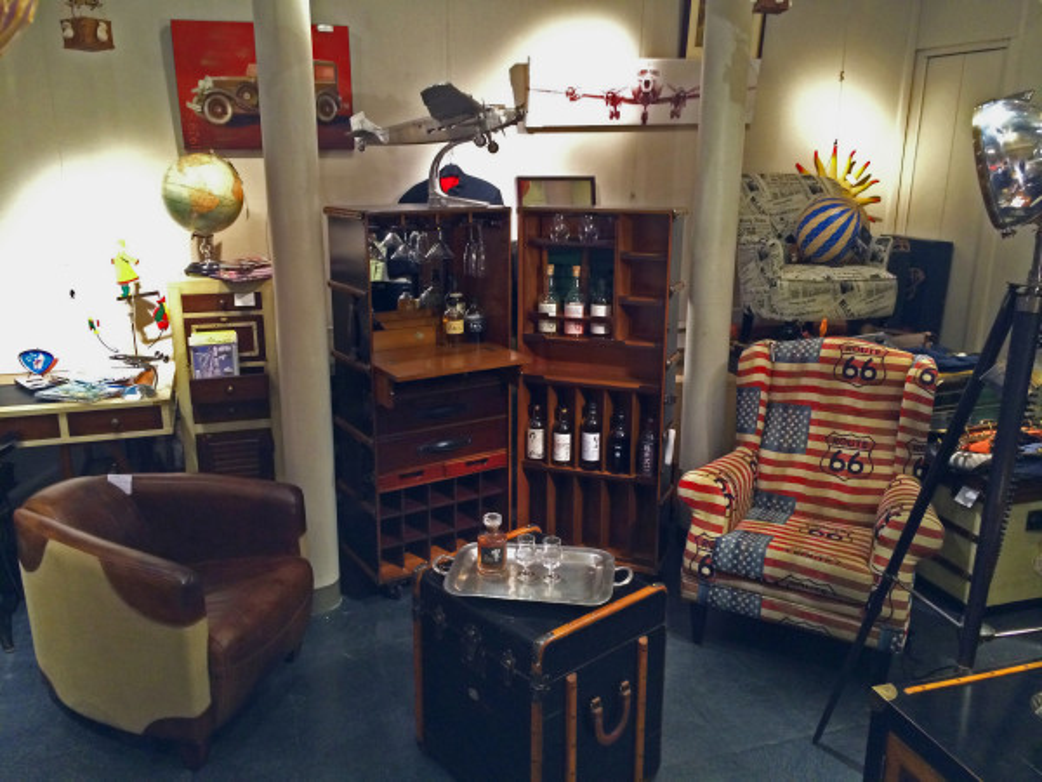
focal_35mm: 30
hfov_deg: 60.0
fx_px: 903
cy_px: 391
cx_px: 521
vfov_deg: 46.8
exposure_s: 1/30
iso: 250
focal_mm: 4.12
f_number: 2.2
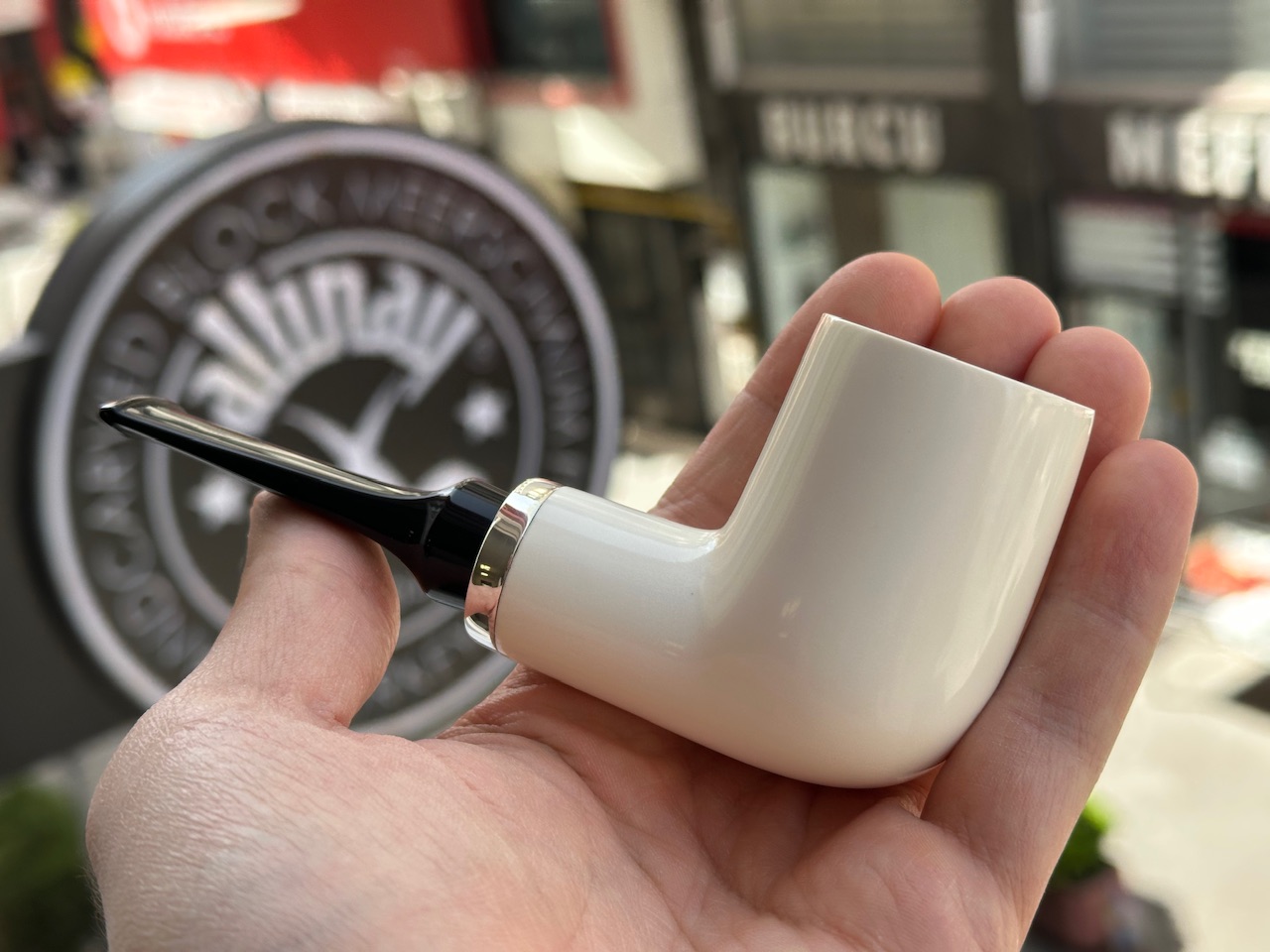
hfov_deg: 39.7
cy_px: 476
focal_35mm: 48
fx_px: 1761
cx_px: 635
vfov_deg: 30.3
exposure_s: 1/663
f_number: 1.78
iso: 64
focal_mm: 6.86
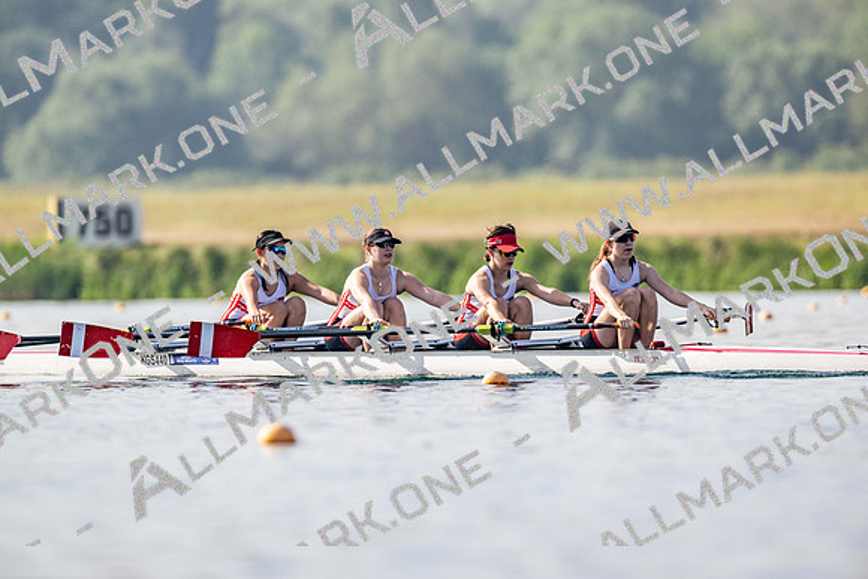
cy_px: 290
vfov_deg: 2.3
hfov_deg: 3.4
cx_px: 434
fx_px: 14469
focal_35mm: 600
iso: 250
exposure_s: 1/2500
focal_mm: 600
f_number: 5.6
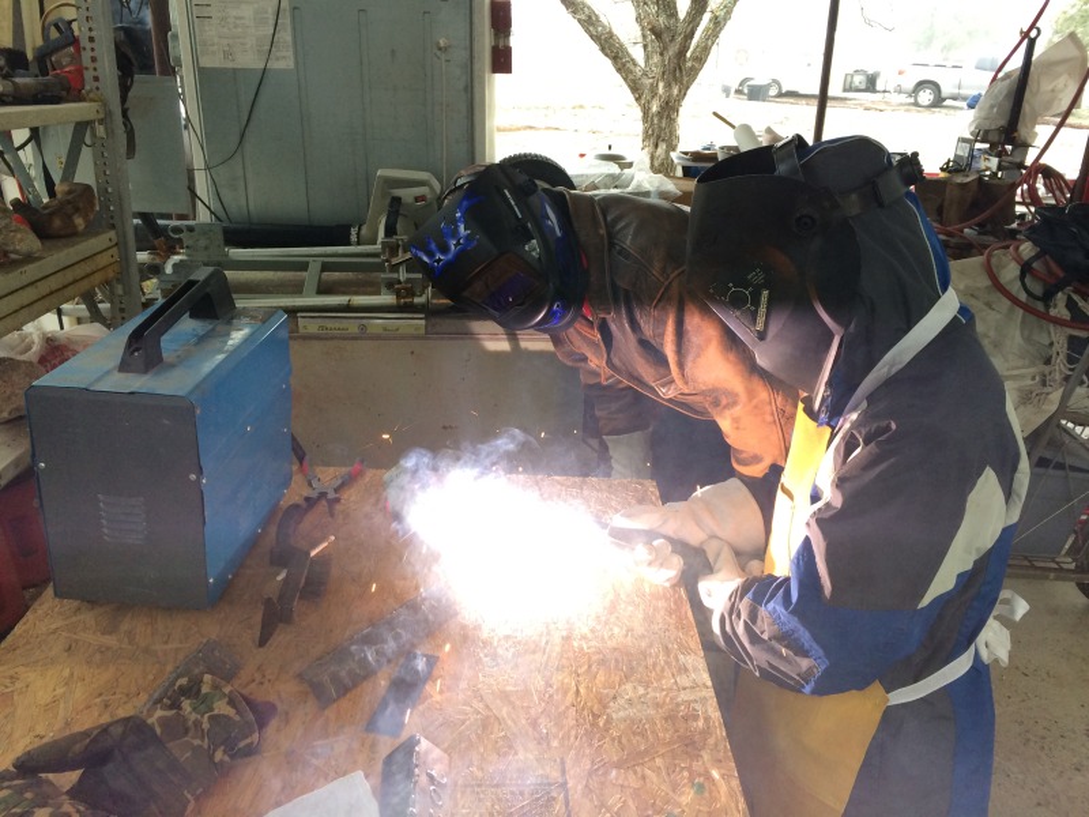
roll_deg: -1.0
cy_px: 408
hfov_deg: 61.7
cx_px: 544
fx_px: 912
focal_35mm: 29
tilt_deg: -24.2
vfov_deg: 48.2
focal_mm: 4.15
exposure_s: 1/60
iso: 40
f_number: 2.2
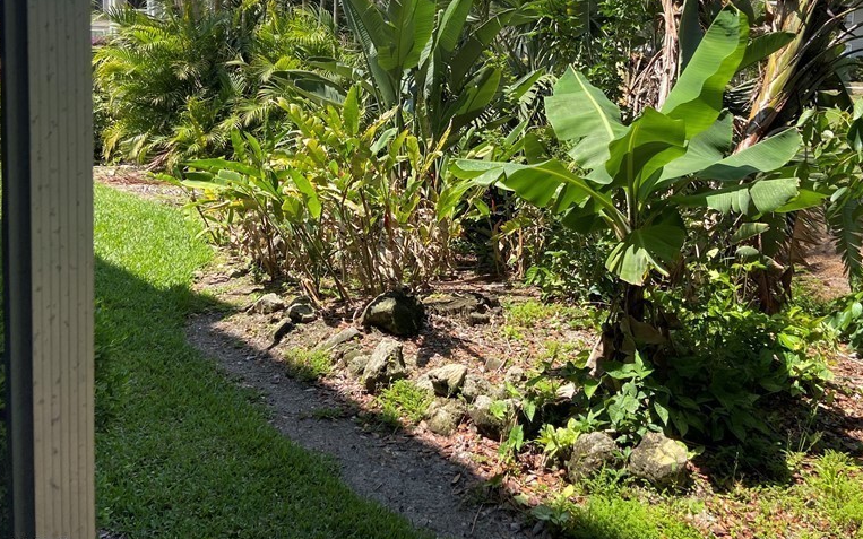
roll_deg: +1.2
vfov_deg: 33.7
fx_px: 870
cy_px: 133
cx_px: 508
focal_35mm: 37
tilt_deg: -6.5
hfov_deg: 52.5
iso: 32
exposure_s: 1/1093
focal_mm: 4.25
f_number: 1.8
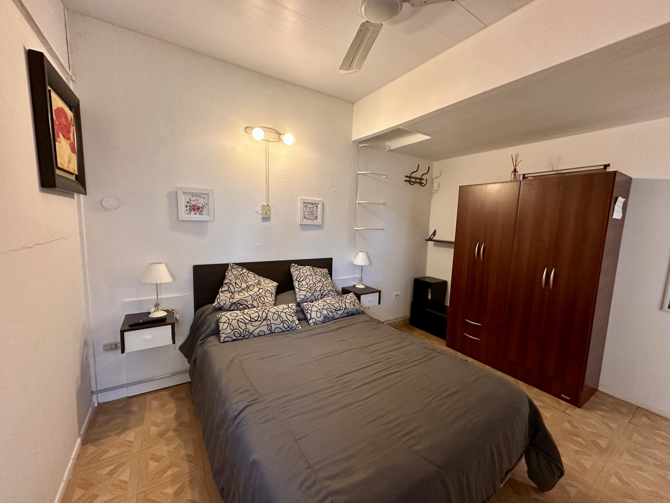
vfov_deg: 85.7
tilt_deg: -5.5
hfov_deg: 102.1
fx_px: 271
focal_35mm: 14
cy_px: 252
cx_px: 335
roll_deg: -0.8
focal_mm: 2.22
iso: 400
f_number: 2.2
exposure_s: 1/50
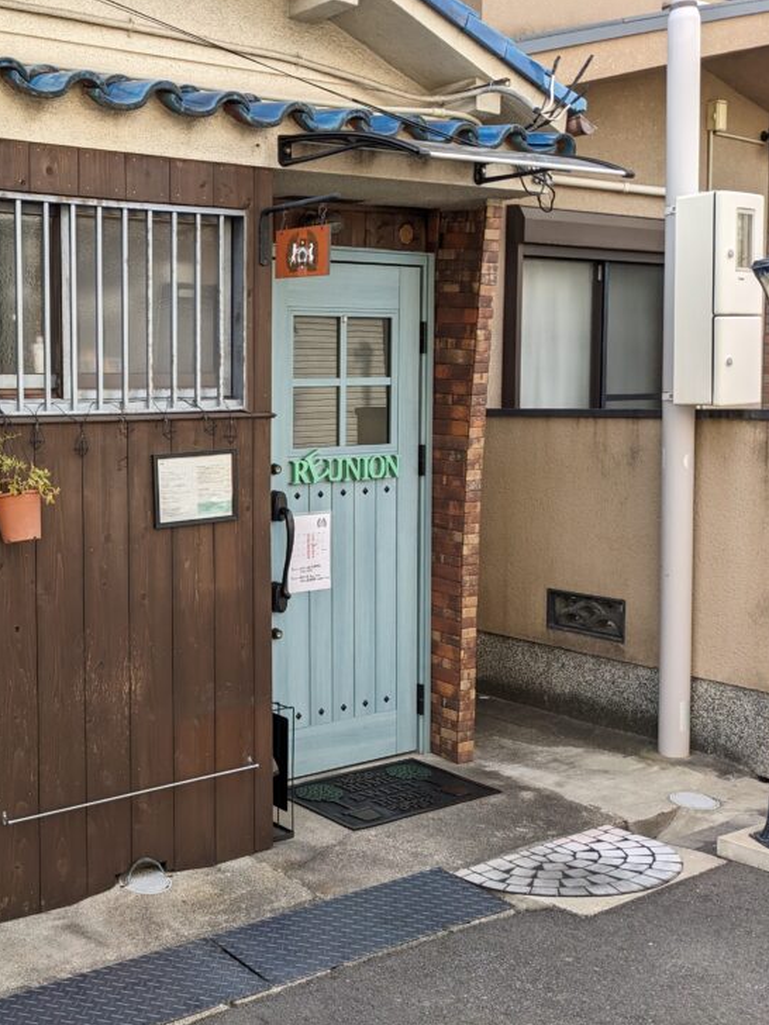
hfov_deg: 35.6
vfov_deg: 49.0
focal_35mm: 38
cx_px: 82
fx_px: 1126
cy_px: 489
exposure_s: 1/838
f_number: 1.73
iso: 57
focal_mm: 4.38
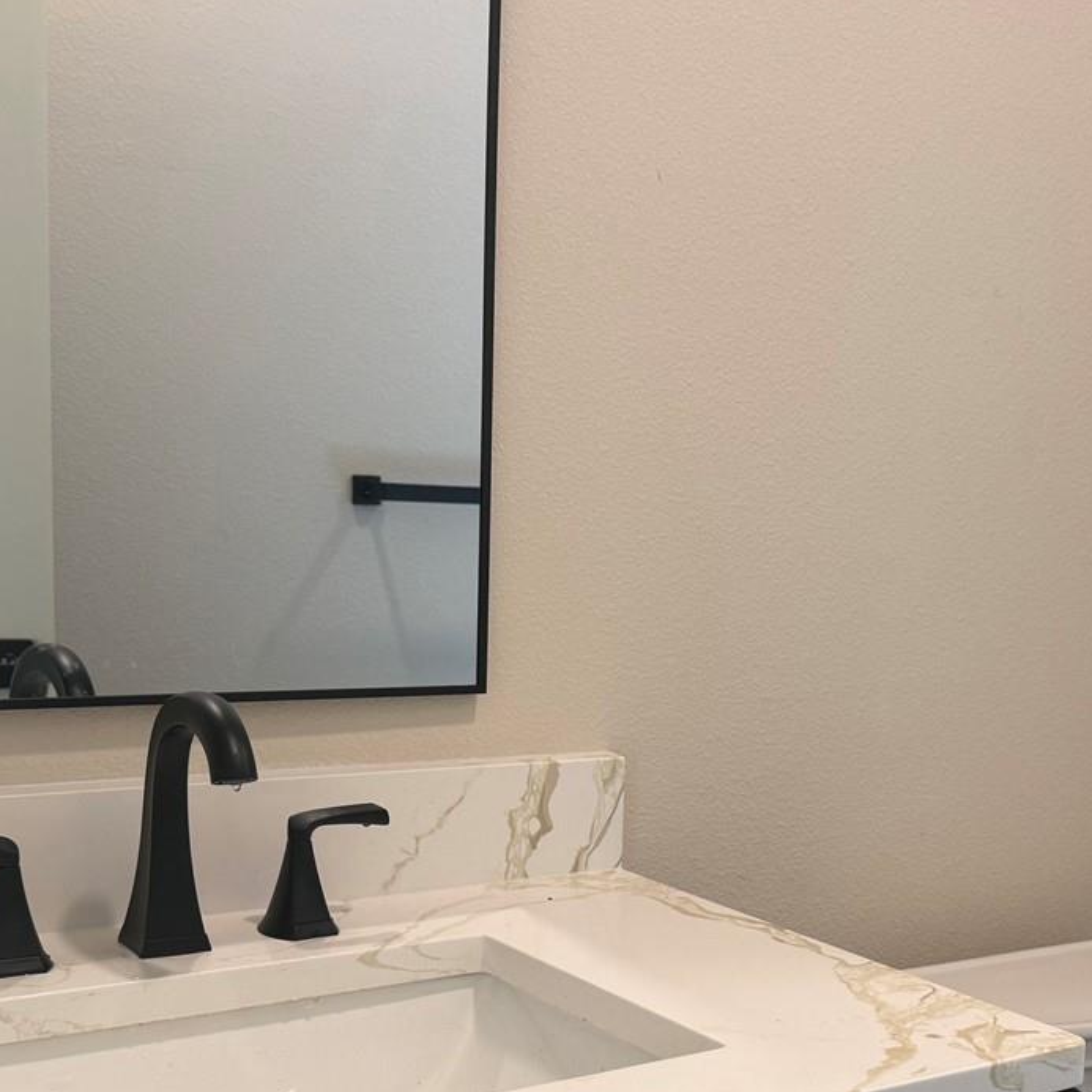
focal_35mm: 49
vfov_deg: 34.1
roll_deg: -3.6
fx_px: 1749
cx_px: 744
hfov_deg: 34.3
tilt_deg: -9.5
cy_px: 782
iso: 125
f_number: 1.78
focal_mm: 6.76
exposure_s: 1/60
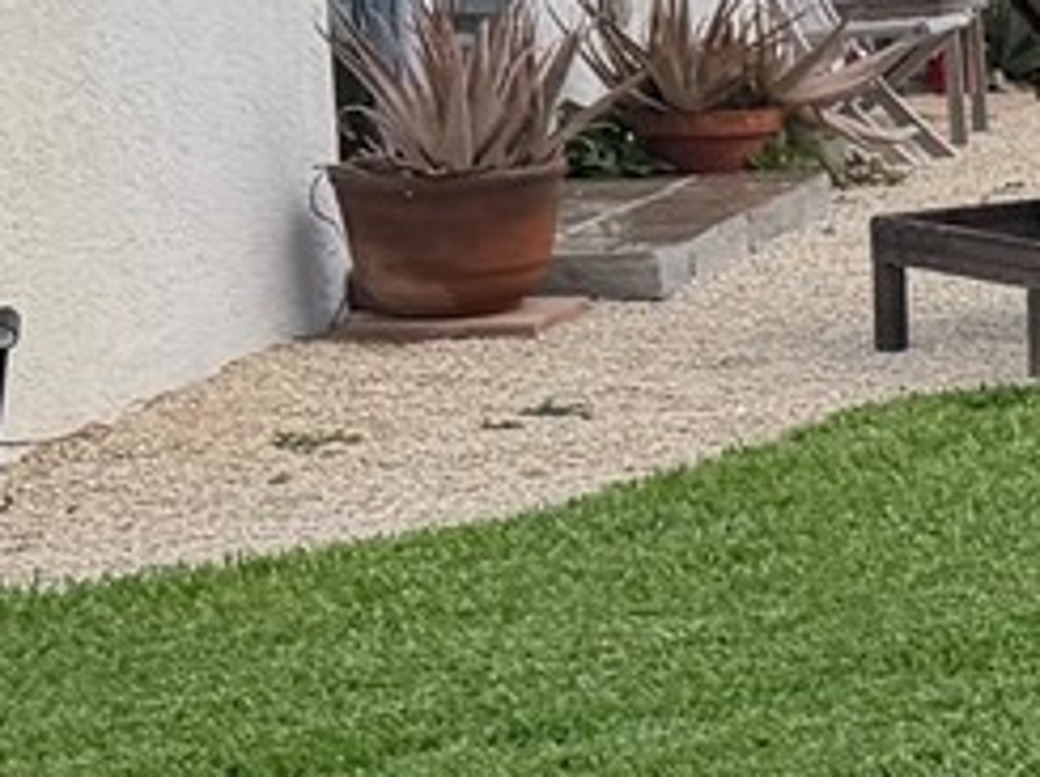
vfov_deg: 9.4
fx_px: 4710
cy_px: 119
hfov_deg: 9.7
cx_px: 3095
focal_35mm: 157
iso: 80
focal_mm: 6.76
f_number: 1.78
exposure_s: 1/323
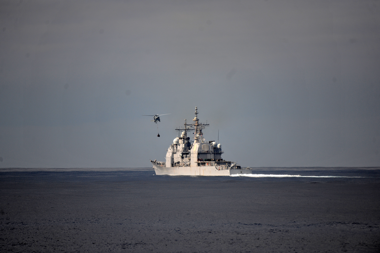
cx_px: 190
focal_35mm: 400
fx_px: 4222
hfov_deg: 5.2
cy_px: 126
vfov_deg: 3.4
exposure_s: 1/3000
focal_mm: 400
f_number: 4
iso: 400
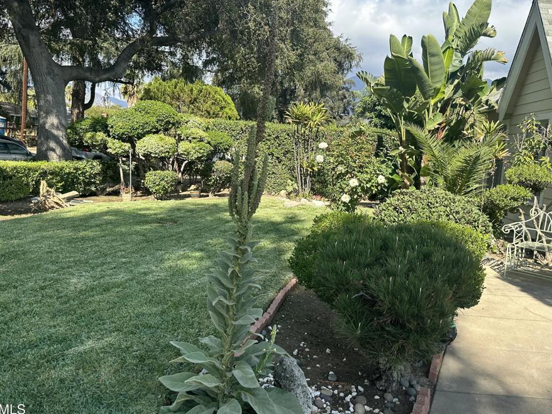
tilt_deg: -4.1
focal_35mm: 28
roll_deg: -4.7
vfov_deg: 49.7
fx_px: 446
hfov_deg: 63.4
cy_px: 190
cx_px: 299
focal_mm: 6.86
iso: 80
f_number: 1.78
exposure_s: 1/1880
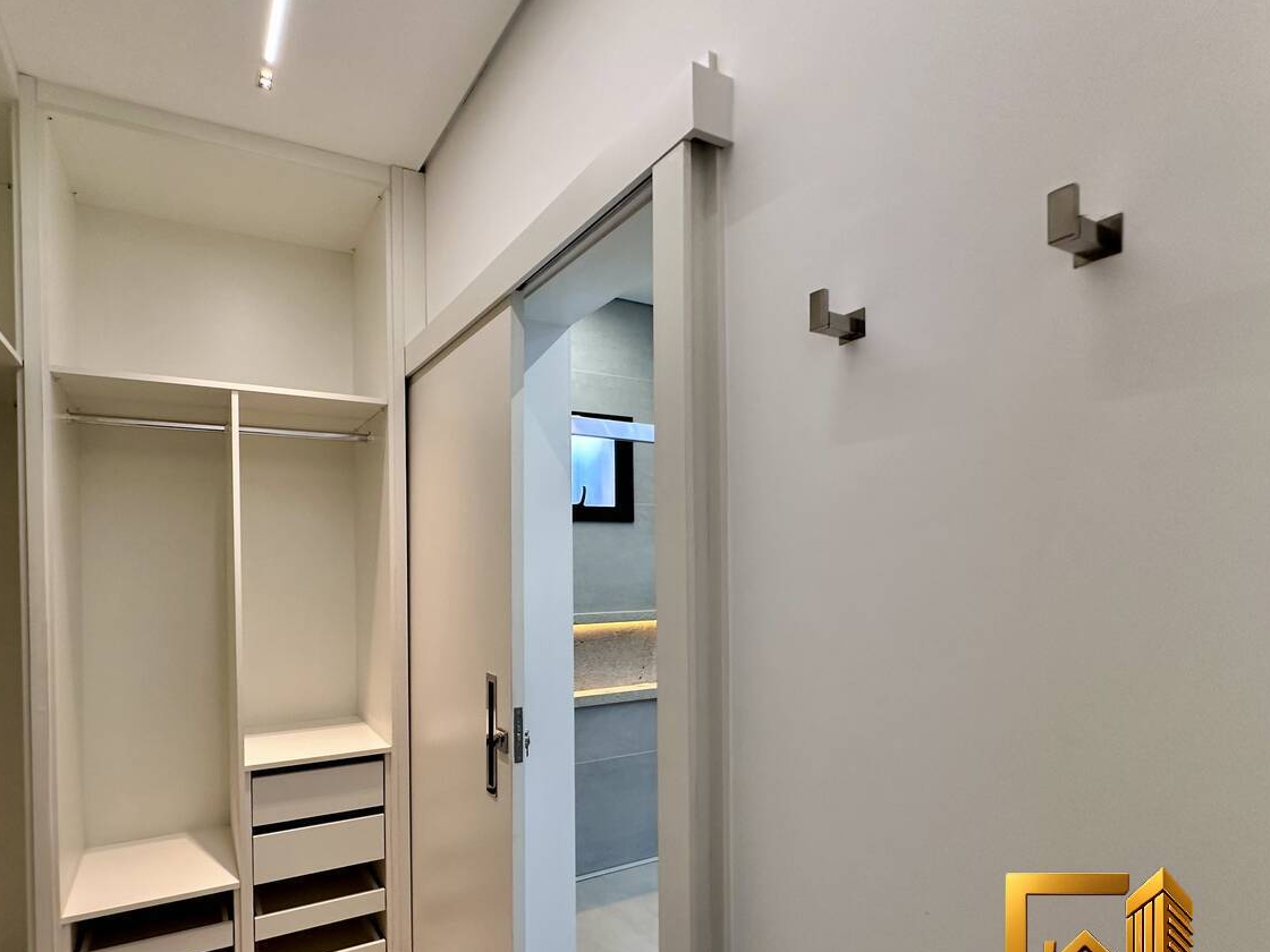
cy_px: 571
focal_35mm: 18
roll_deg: +0.3
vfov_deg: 70.9
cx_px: 494
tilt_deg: +0.5
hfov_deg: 86.4
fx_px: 660
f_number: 2.2
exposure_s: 1/60
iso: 160
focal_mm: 2.22
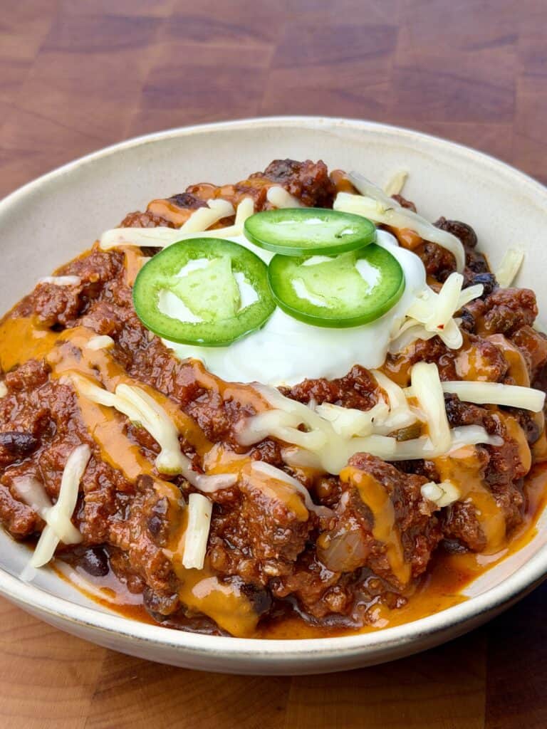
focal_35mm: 48
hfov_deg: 30.3
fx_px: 1011
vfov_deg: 39.7
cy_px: 364
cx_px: 274
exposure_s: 1/400
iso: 64
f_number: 1.78
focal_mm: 6.76
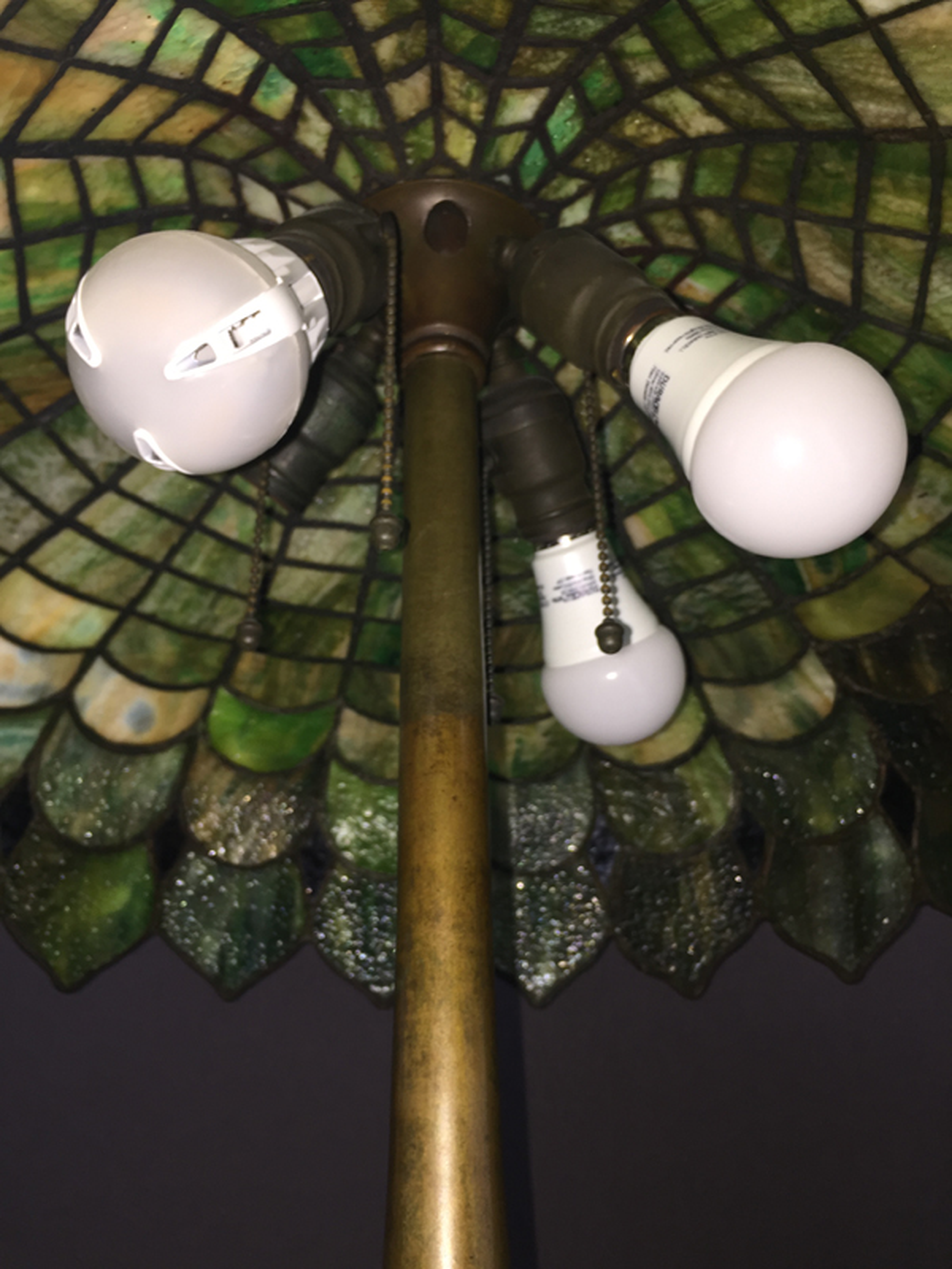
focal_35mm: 29
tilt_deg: +29.0
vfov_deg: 61.7
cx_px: 476
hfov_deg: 48.2
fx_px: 1063
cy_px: 634
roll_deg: +0.2
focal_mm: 4.15
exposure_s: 1/30
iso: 40
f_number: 2.2
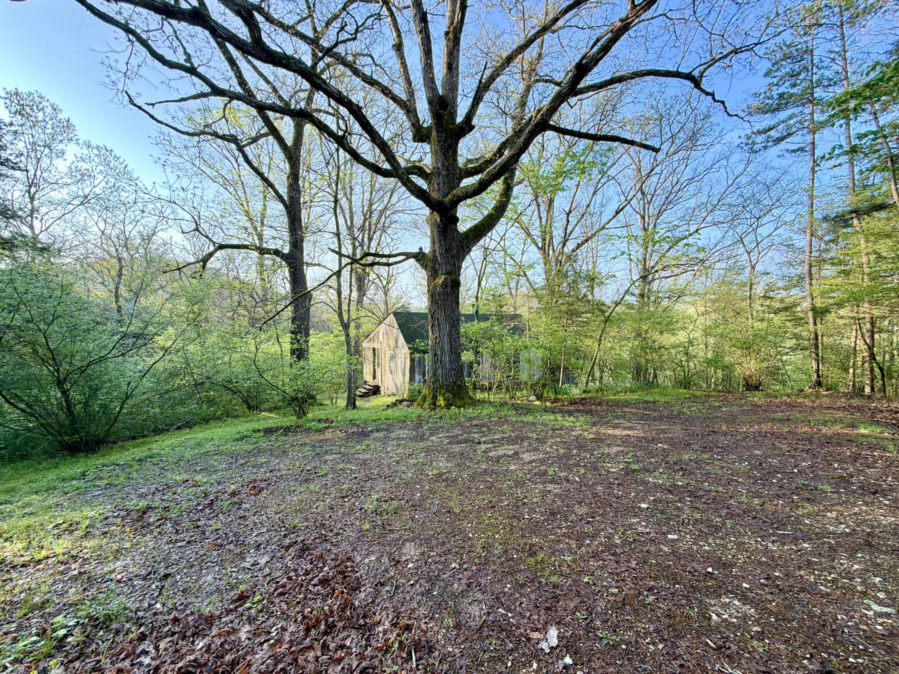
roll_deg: -0.2
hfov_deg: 102.1
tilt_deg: -1.3
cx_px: 450
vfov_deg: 85.7
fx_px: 364
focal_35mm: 14
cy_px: 337
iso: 80
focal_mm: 2.22
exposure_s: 1/121
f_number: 2.2
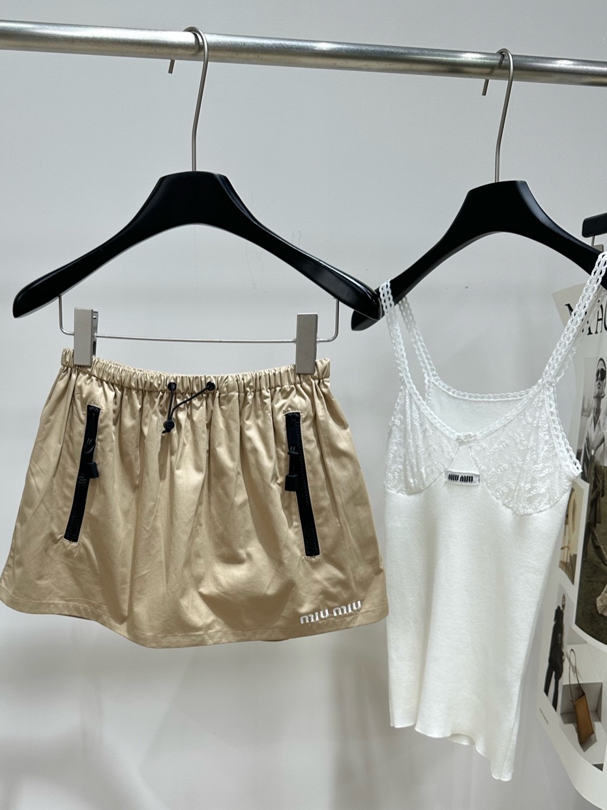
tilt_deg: -12.4
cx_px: 213
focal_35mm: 33
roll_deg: +0.2
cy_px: 539
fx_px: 771
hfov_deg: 42.5
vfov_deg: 54.3
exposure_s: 1/121
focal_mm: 6.86
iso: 100
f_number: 1.78
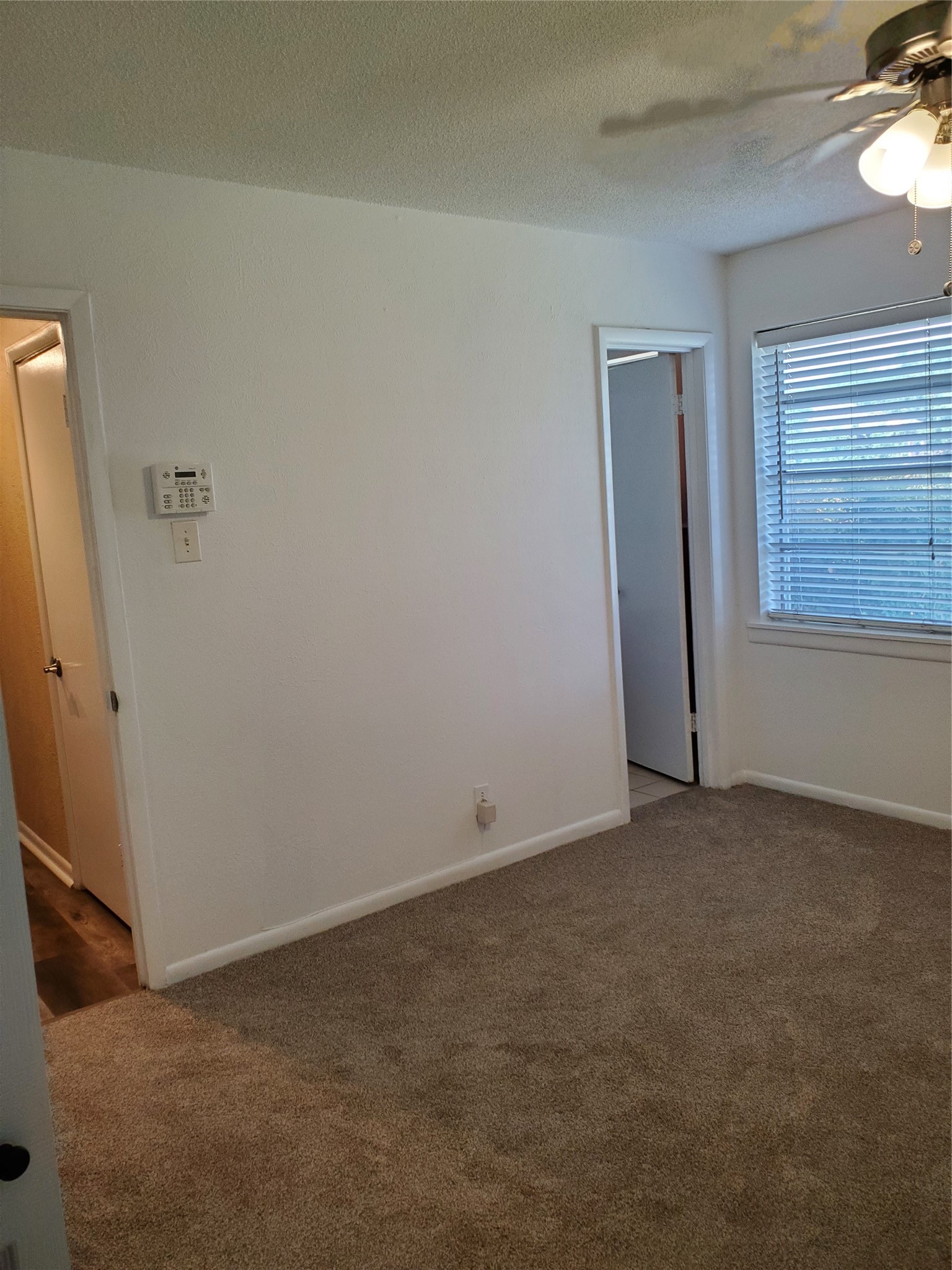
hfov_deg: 53.1
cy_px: 635
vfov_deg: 67.3
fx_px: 953
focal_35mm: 26
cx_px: 476
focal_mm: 4.3
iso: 200
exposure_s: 1/120
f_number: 2.4
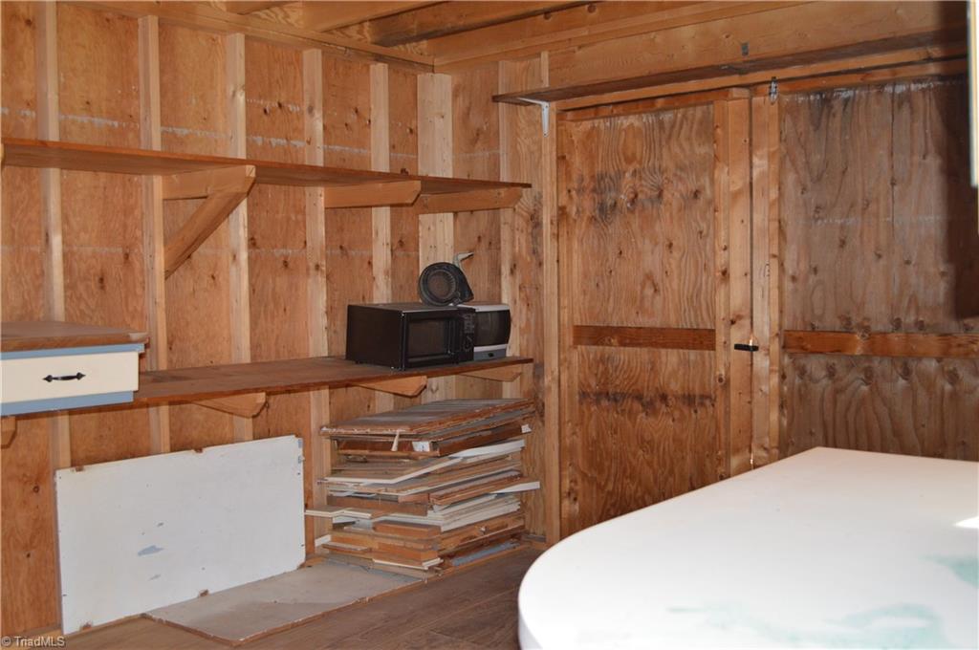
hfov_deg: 53.2
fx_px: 978
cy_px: 325
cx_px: 490
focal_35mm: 36
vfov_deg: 36.8
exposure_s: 1/60
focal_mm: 24
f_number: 4
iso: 1100
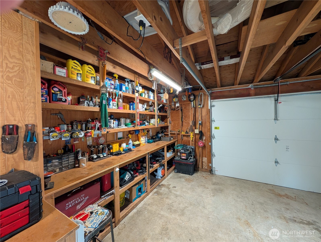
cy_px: 121
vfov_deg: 94.6
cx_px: 160
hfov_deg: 110.5
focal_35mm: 12
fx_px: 111
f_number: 1.7
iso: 106
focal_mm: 2.02
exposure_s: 1/37.3
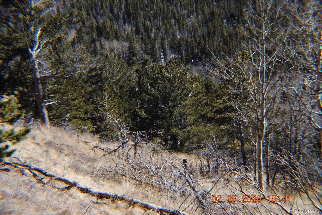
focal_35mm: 48
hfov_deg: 41.1
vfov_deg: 28.1
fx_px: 430
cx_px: 161
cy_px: 108
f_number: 7.1
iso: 100
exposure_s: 1/200
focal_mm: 32
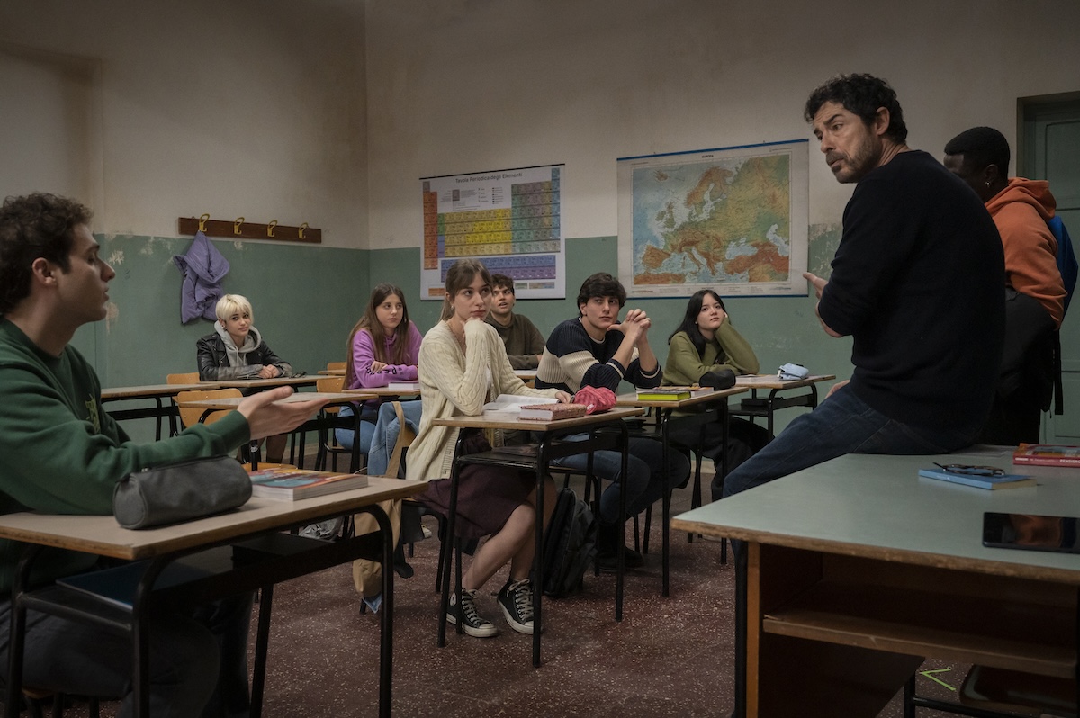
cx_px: 540
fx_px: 914
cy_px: 359
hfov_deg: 61.1
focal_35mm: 30
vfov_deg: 42.9
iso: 6400
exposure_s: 1/160
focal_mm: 30.5
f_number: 5
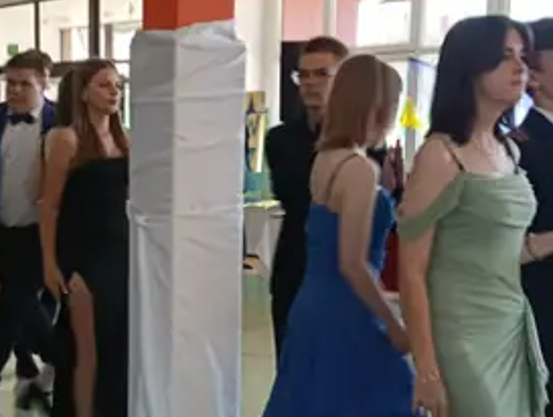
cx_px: 188
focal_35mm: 57
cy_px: 239
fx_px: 913
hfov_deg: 33.4
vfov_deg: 25.7
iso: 100
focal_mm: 3.98
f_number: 1.8
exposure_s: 1/33.3
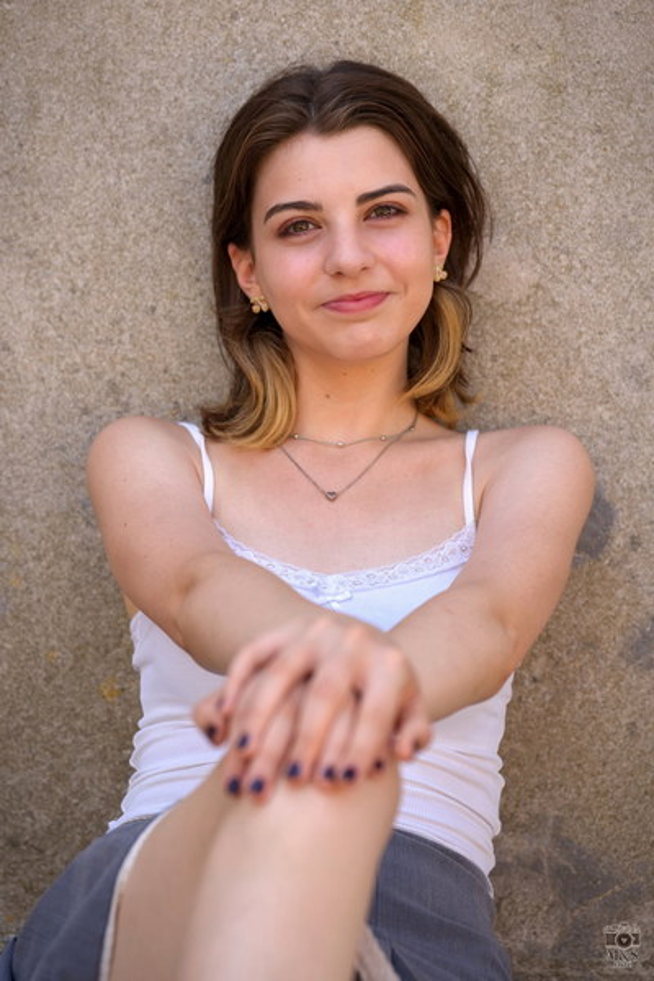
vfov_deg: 23.1
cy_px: 490
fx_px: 2398
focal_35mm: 88
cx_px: 327
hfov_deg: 15.5
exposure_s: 1/500
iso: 100
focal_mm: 88
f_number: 2.8
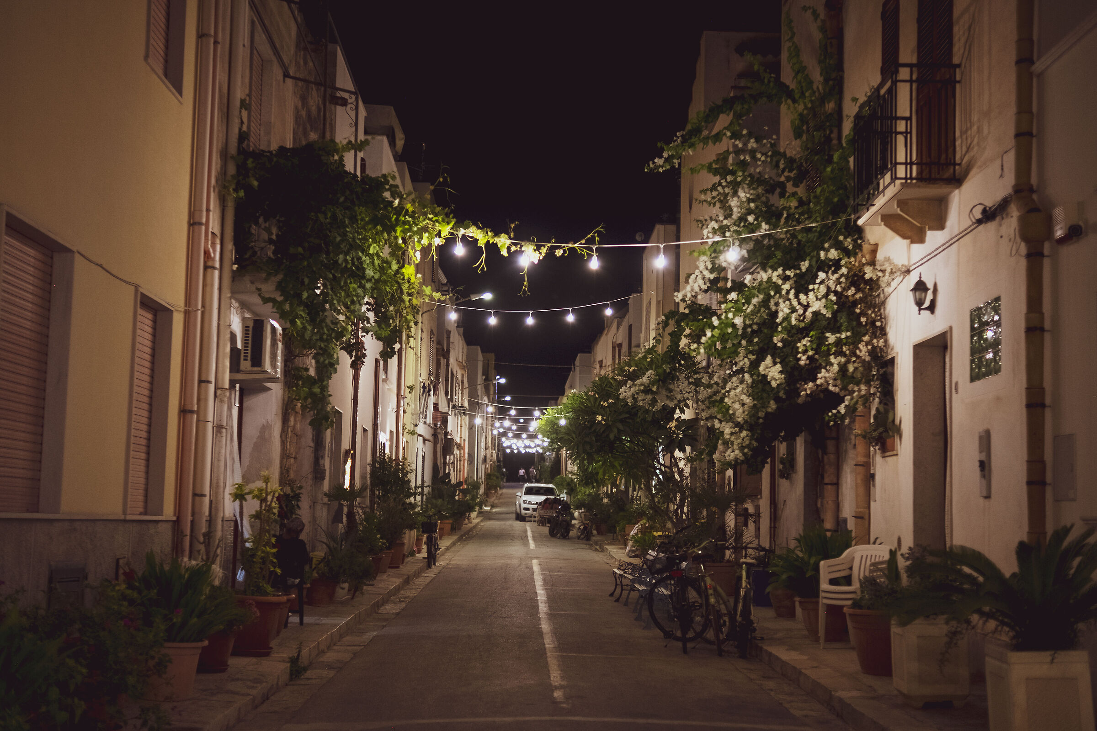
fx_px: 1523
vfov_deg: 27.0
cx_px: 548
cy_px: 366
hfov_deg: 39.6
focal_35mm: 50
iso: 800
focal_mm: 33
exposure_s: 1/55
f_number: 1.4
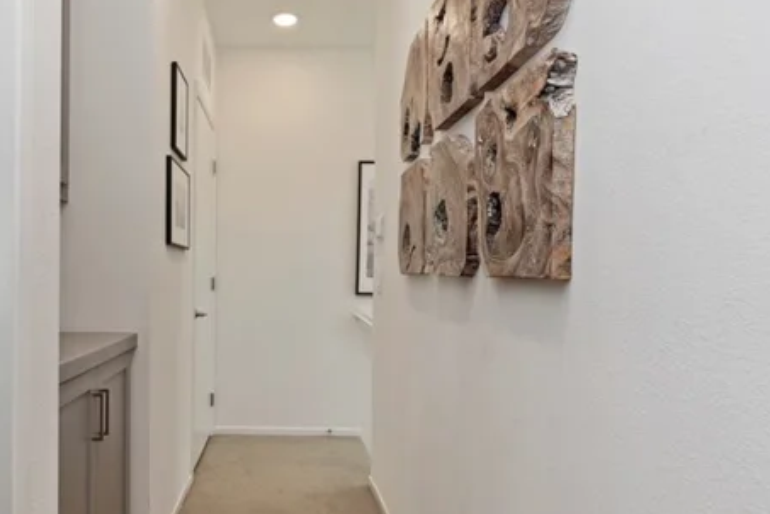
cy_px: 279
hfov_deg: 67.9
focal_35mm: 26
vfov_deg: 49.5
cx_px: 270
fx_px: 556
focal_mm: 14
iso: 500
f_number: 10
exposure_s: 1/10
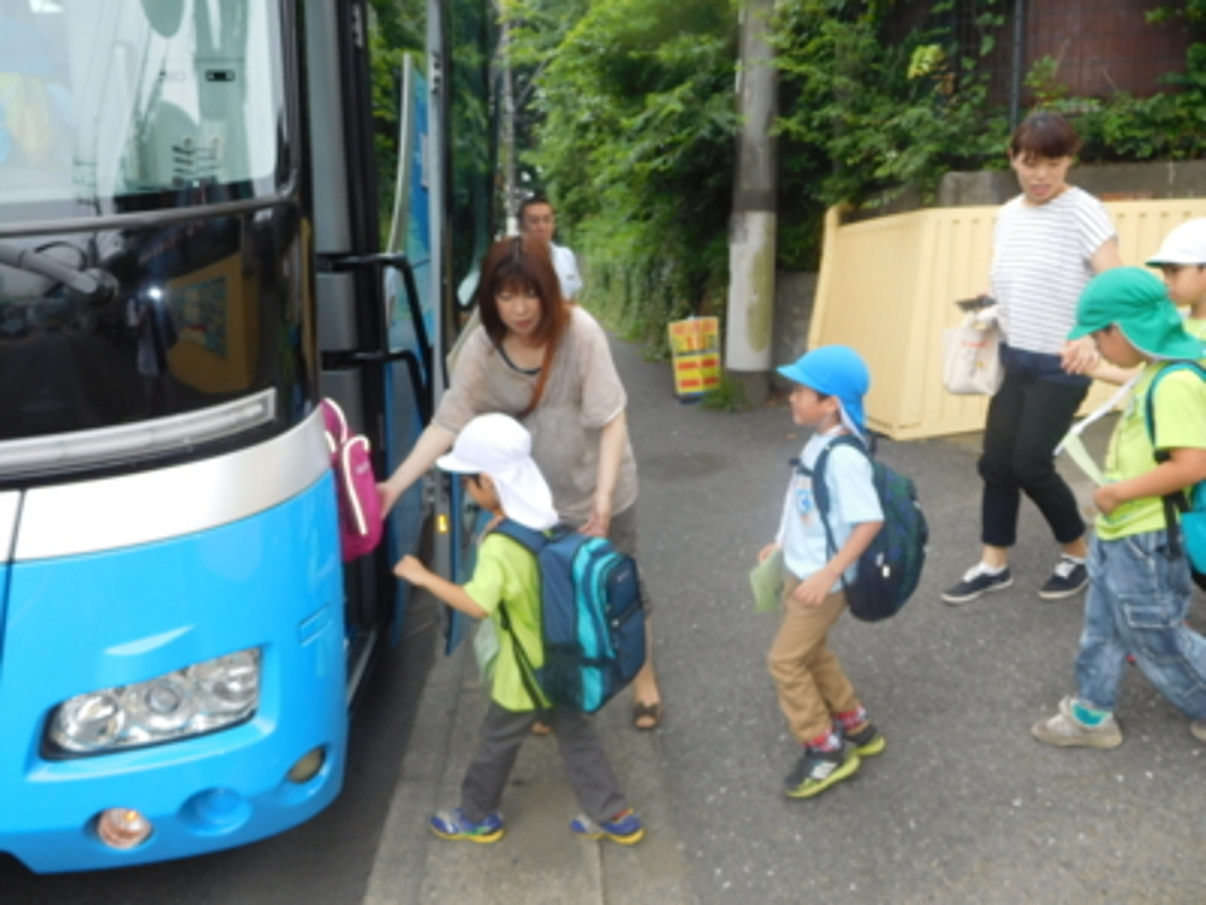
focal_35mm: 28
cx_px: 603
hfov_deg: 63.4
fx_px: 976
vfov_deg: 49.7
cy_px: 452
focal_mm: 5
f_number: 3.5
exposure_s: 1/250
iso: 125
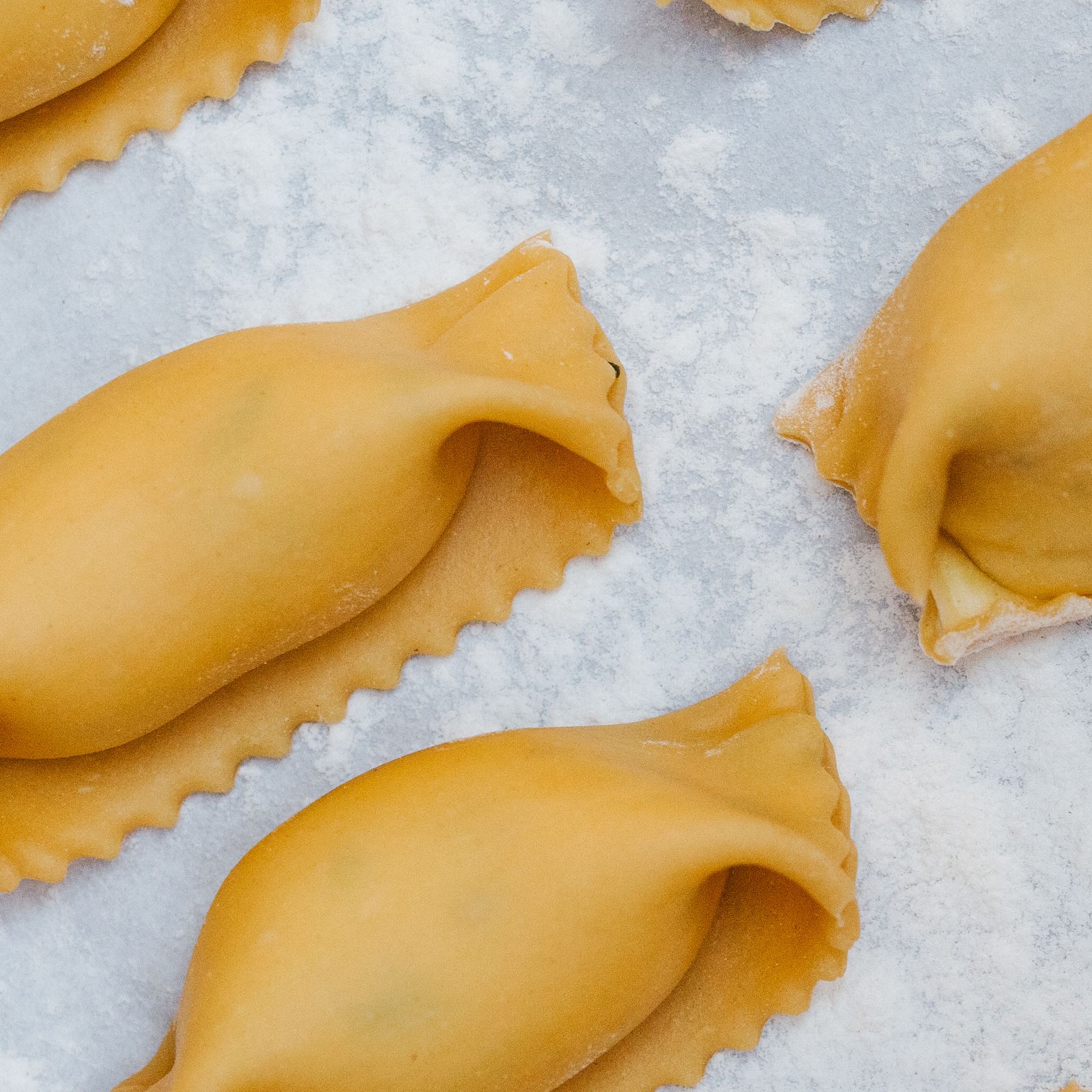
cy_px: 760
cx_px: 858
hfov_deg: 12.0
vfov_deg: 12.0
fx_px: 5175
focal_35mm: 145
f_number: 3.5
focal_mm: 50
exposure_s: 1/200
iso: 1600
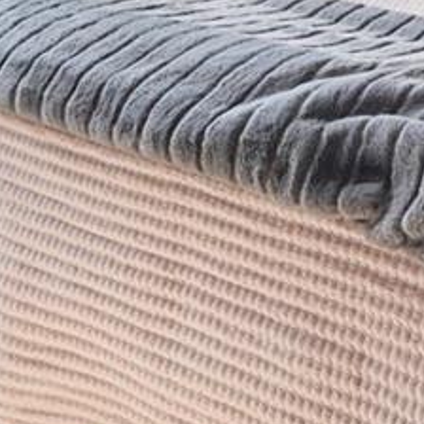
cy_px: -360
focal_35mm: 85
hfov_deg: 18.3
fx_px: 1178
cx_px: 621
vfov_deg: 16.7
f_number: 8
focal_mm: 14
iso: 200
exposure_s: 1/20
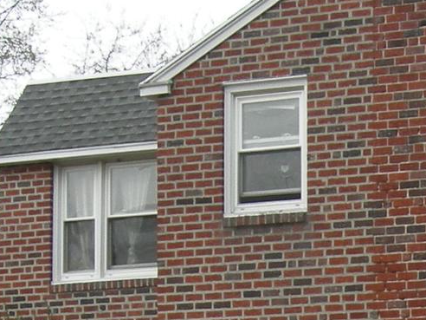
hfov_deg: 12.5
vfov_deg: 9.7
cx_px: 639
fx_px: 1846
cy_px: 423
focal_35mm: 150
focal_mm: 7.5
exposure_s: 1/172
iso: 64
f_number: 5.4
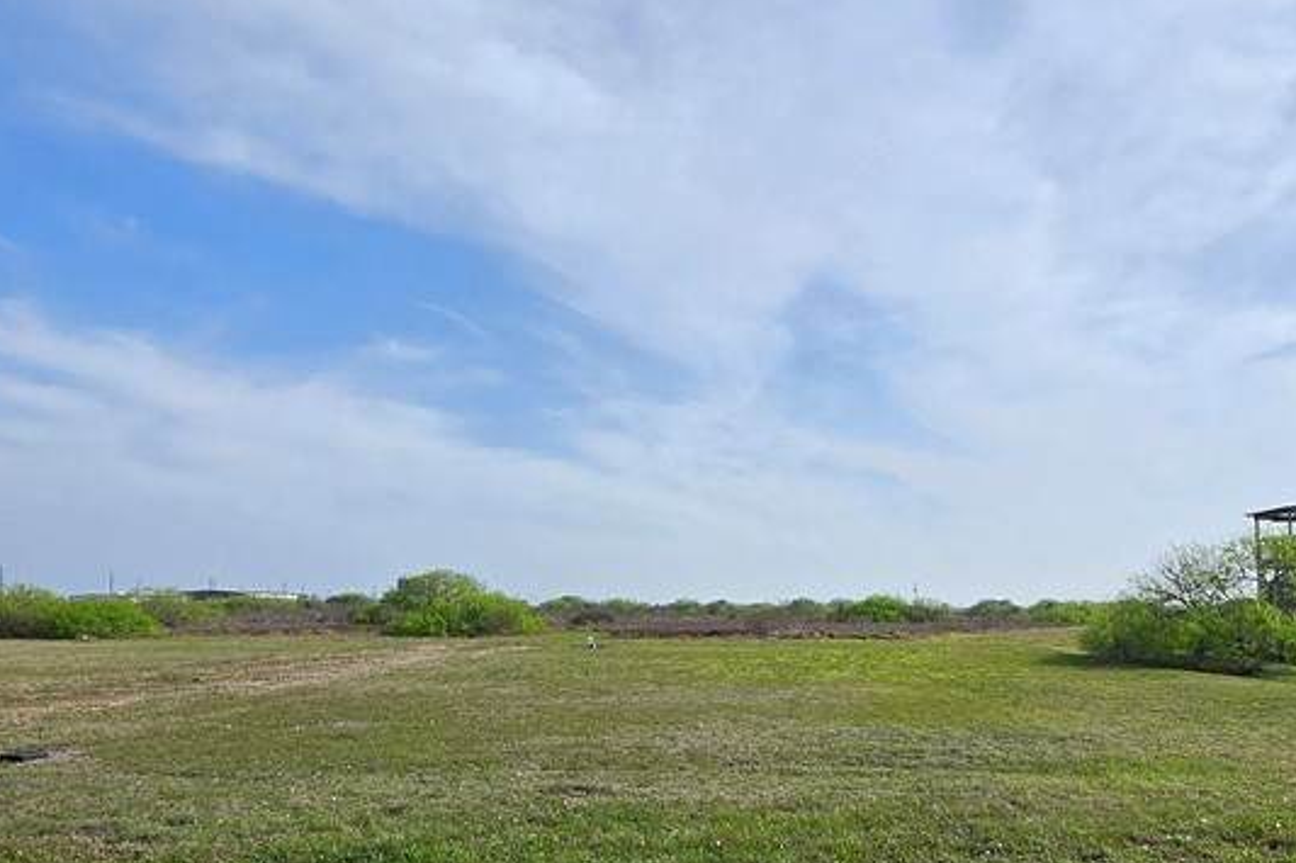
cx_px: 795
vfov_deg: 48.8
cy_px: 564
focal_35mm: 26
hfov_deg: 68.5
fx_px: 936
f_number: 2.2
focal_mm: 1.7
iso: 25
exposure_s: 1/1189
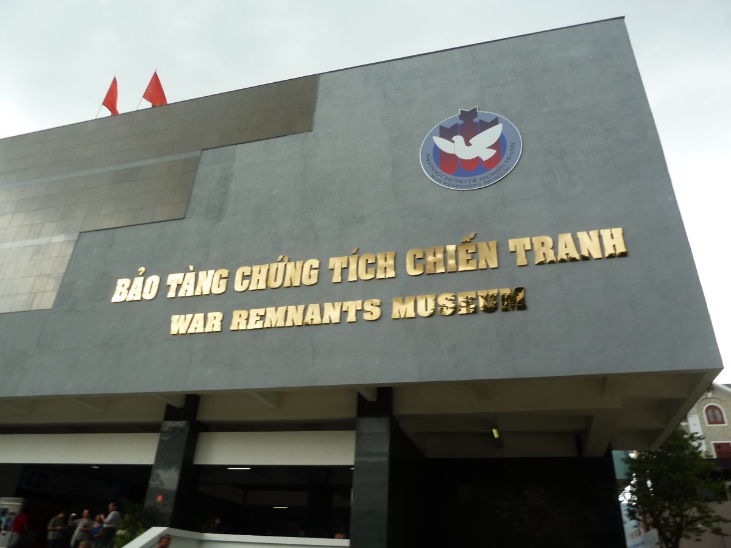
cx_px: 366
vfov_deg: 54.9
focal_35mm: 25
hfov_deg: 69.4
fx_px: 528
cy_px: 274
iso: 80
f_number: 3.3
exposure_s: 1/100
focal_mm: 4.1
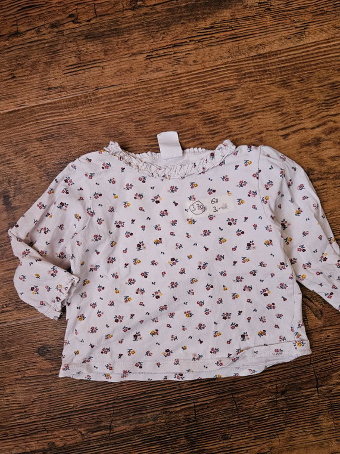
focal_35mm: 25
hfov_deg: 54.9
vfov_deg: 69.3
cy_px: 237
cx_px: 173
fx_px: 327
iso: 800
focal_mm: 5.4
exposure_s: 1/100
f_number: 1.8
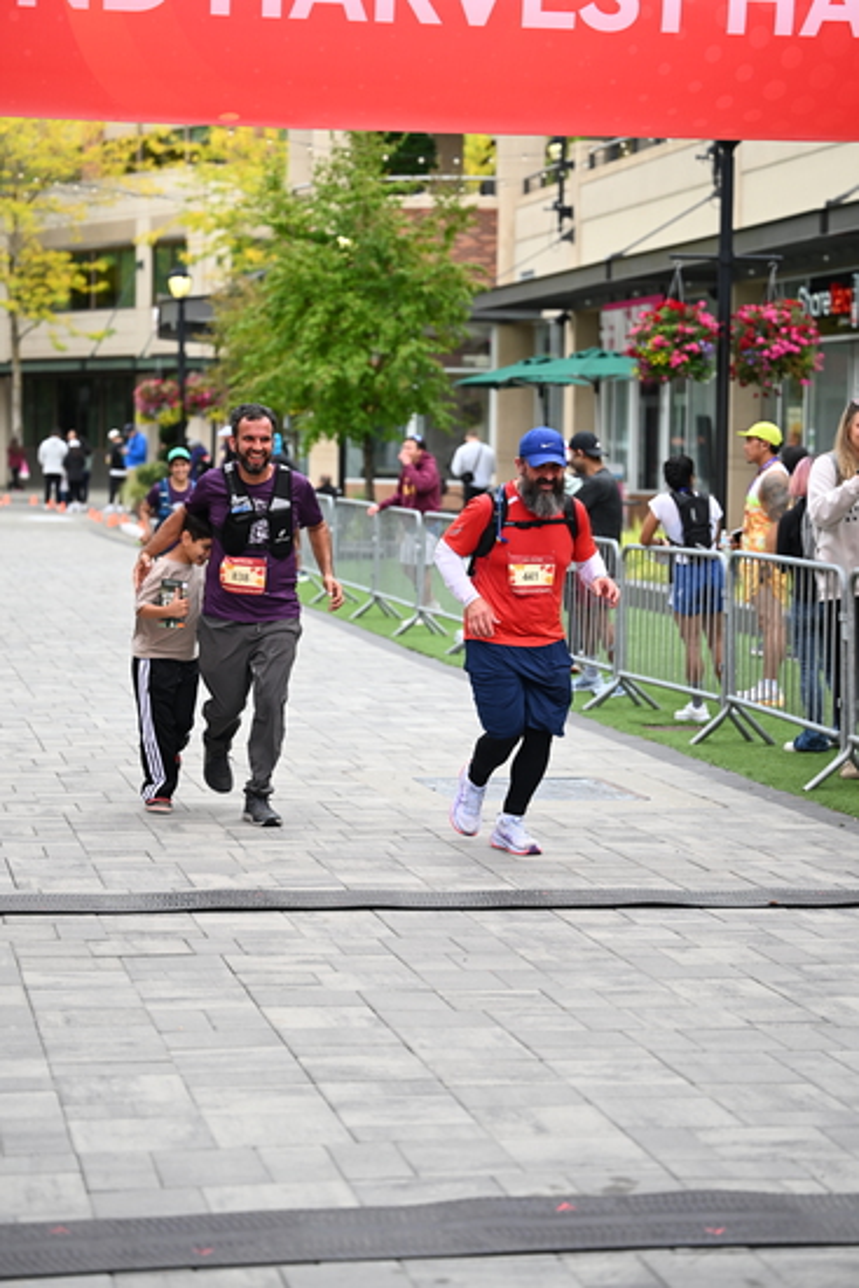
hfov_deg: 17.1
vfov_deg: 25.4
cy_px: 644
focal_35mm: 80
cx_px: 430
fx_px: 2861
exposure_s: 1/2000
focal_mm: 80
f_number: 2.8
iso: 640
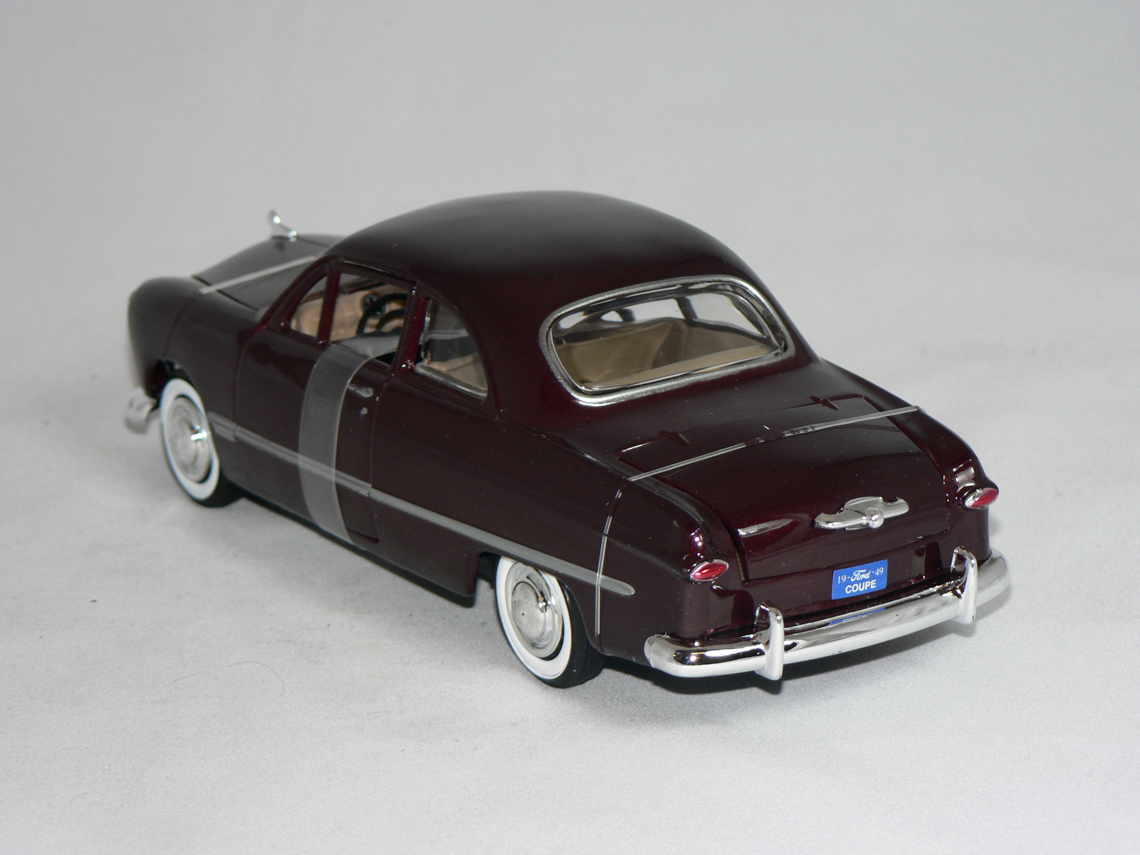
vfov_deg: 14.2
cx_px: 570
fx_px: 3425
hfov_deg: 18.9
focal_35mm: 104
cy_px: 428
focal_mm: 17.3
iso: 80
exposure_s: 1/60
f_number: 3.2
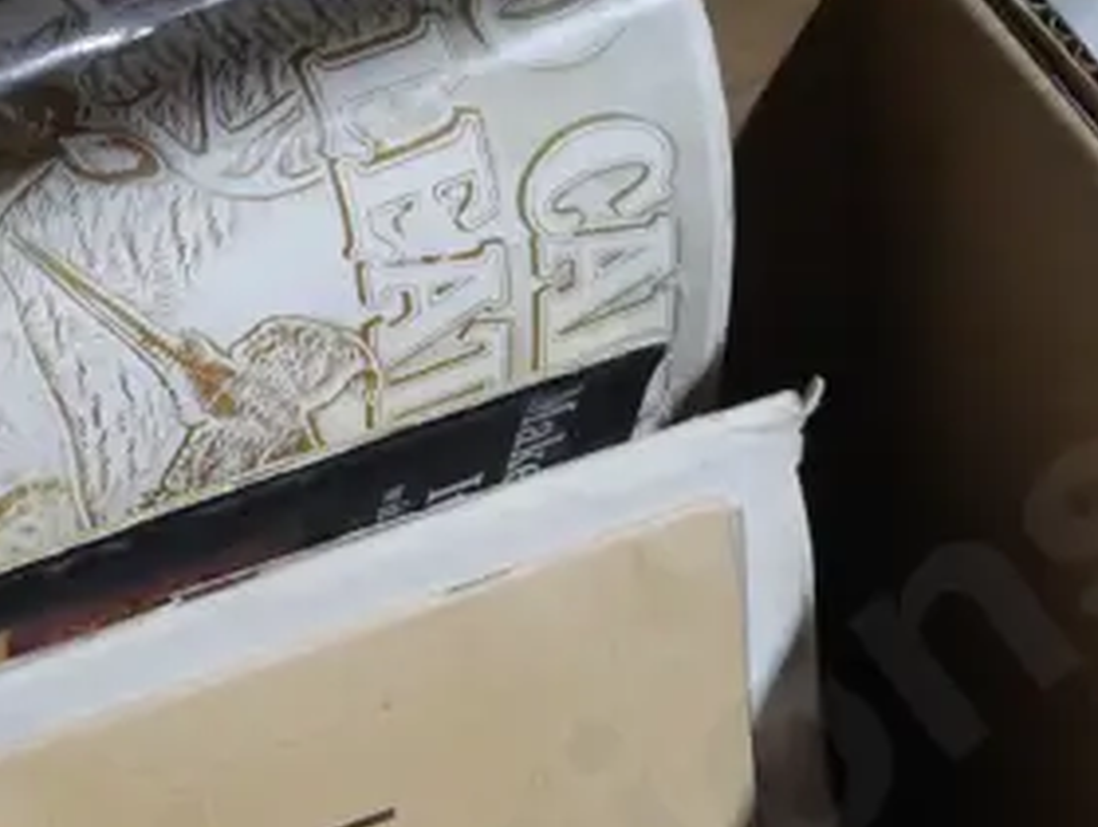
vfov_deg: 8.3
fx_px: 5590
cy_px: 1116
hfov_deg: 11.2
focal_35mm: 176
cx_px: 327
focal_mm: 24
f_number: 6.3
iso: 1600
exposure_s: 1/60
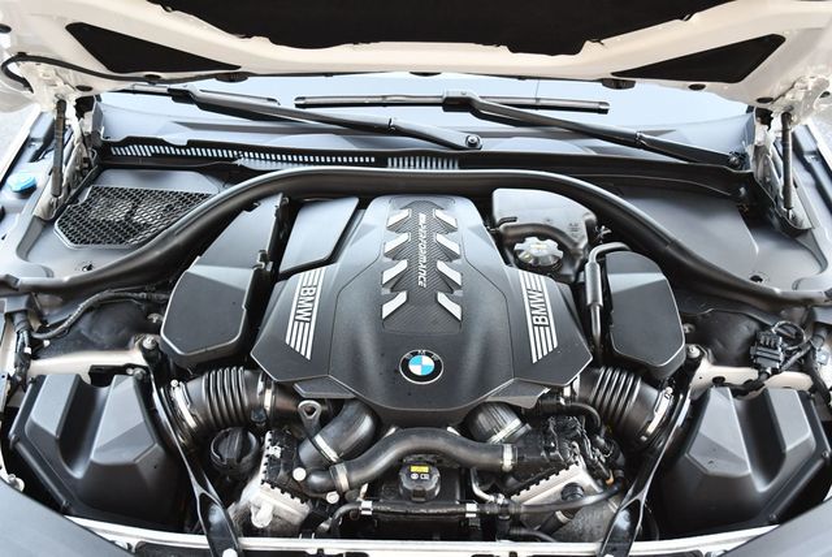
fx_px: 1018
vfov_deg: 30.6
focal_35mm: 44
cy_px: 278
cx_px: 416
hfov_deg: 44.5
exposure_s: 1/160
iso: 800
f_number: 3.8
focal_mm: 22
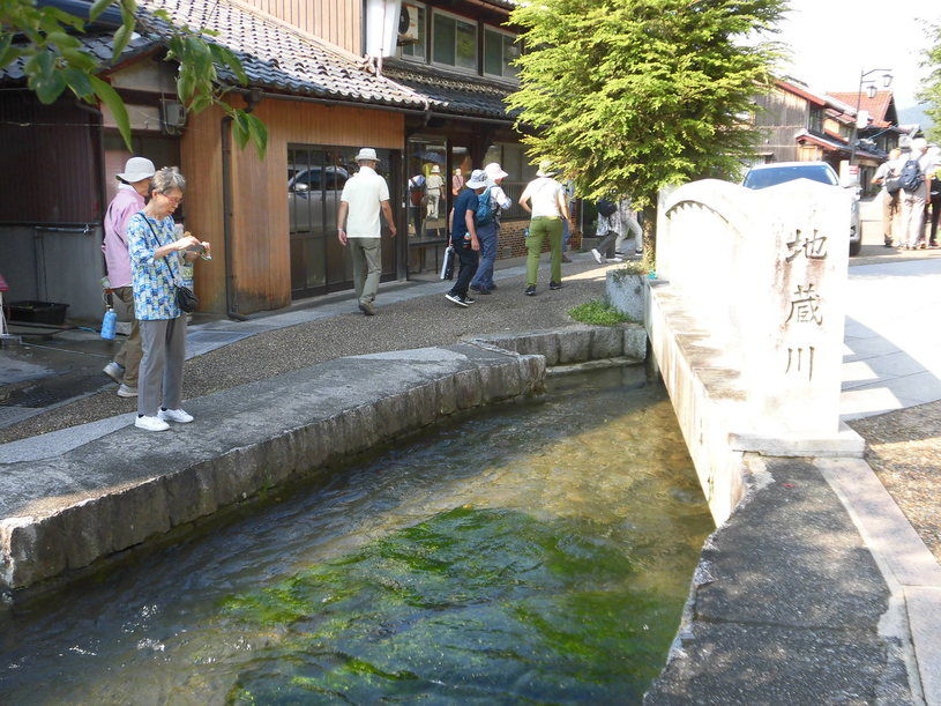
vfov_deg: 37.7
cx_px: 470
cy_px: 353
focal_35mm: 38
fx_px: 1033
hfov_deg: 49.0
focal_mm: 6.77
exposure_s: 1/200
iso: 100
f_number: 3.7
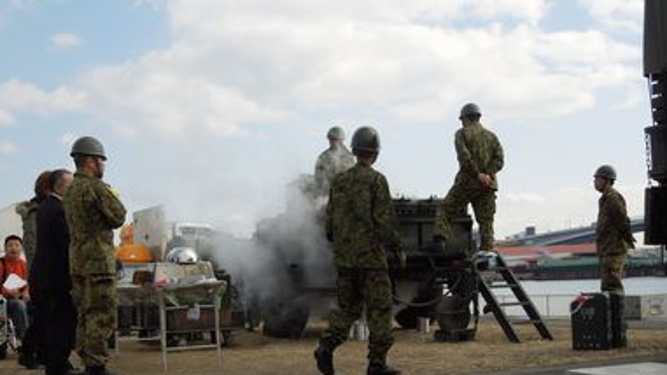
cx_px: 334
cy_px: 234
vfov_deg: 24.8
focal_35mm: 48
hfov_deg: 42.9
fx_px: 849
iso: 100
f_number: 3.9
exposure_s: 1/640
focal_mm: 7.8
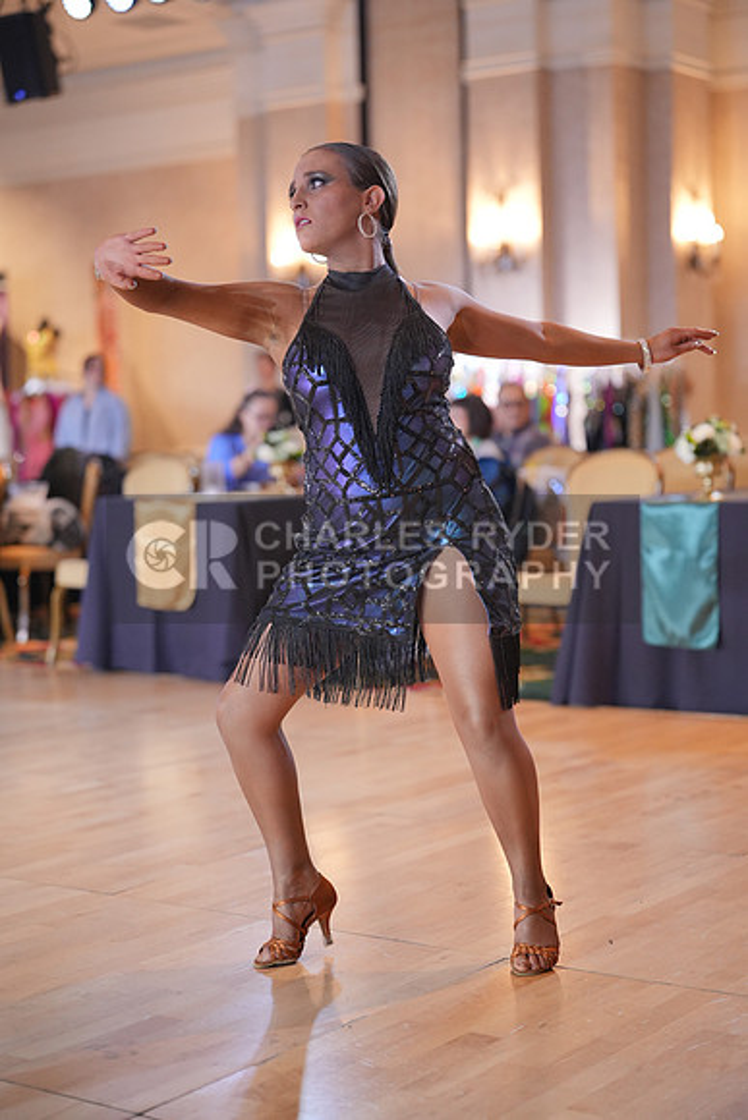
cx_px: 374
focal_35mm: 62
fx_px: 1931
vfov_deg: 32.4
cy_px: 560
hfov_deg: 21.9
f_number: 2
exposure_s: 1/500
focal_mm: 62
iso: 2500
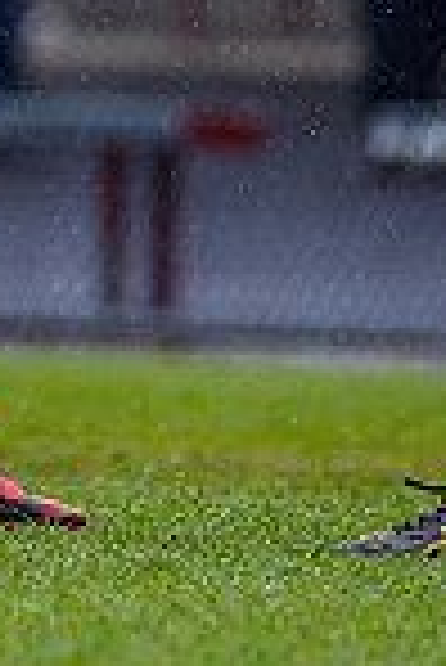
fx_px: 50165
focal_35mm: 2706
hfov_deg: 0.5
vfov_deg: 0.8
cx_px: -106
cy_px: -283
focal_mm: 500
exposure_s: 1/1250
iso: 800
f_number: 4
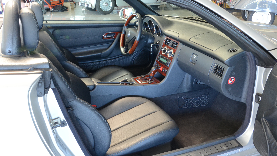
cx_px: 137
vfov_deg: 33.7
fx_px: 257
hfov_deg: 56.6
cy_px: 73
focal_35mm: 35
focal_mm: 22
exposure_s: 2
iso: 800
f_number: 20
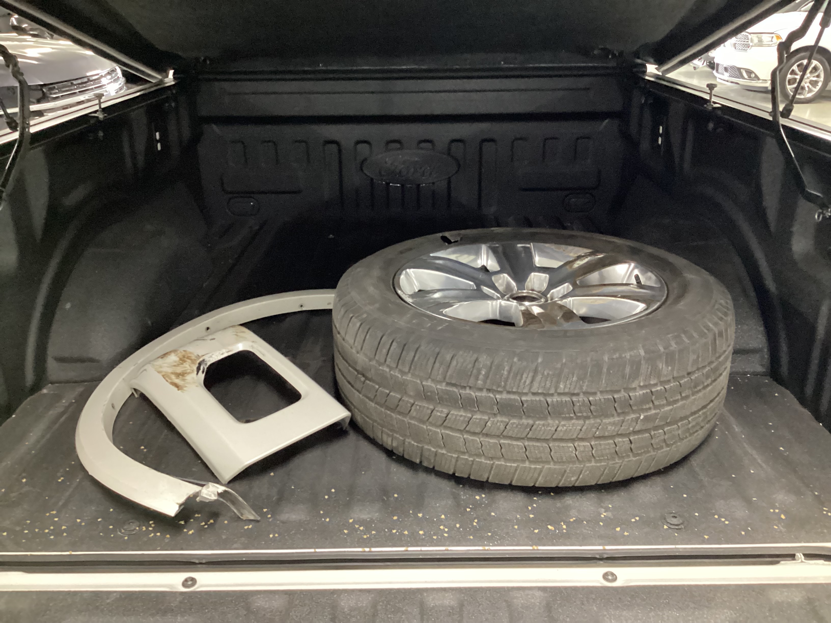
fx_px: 744
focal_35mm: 31
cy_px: 312
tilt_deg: -25.7
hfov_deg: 58.4
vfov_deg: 45.4
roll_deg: -0.1
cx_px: 416
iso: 640
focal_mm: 3.3
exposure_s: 1/24
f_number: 2.4
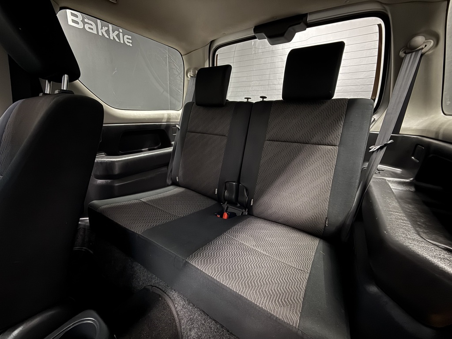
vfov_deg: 85.7
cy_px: 170
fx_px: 183
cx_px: 226
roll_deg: -2.5
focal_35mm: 14
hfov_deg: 102.1
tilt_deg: -15.7
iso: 640
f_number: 2.2
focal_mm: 2.22
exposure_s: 1/12
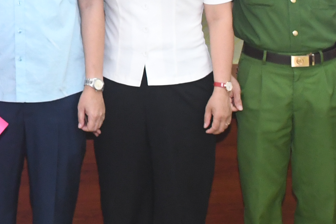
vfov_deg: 11.1
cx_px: -108
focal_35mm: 118
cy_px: -127
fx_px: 1101
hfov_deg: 16.4
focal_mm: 18
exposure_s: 1/100
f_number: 4
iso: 1600
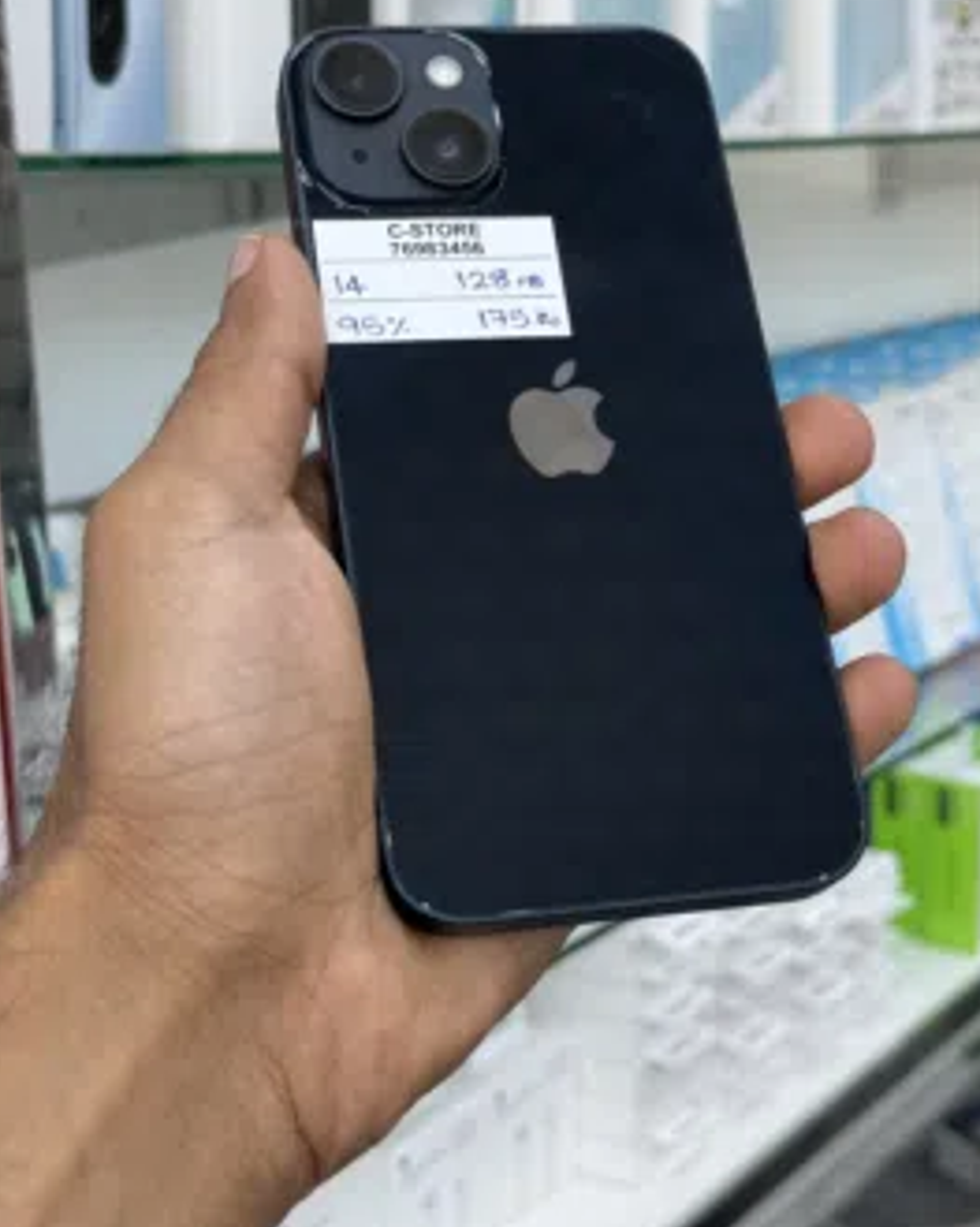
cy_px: 522
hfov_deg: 26.7
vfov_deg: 33.0
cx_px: 514
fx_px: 2068
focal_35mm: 57
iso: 64
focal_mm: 6.76
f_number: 1.78
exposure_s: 1/377
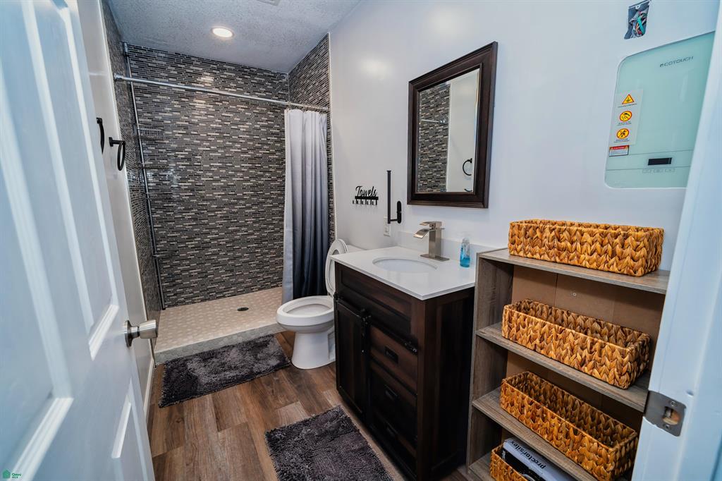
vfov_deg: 81.2
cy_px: 240
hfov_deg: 104.3
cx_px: 361
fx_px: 281
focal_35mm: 14
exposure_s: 1/90
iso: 400
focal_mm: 14
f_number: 4
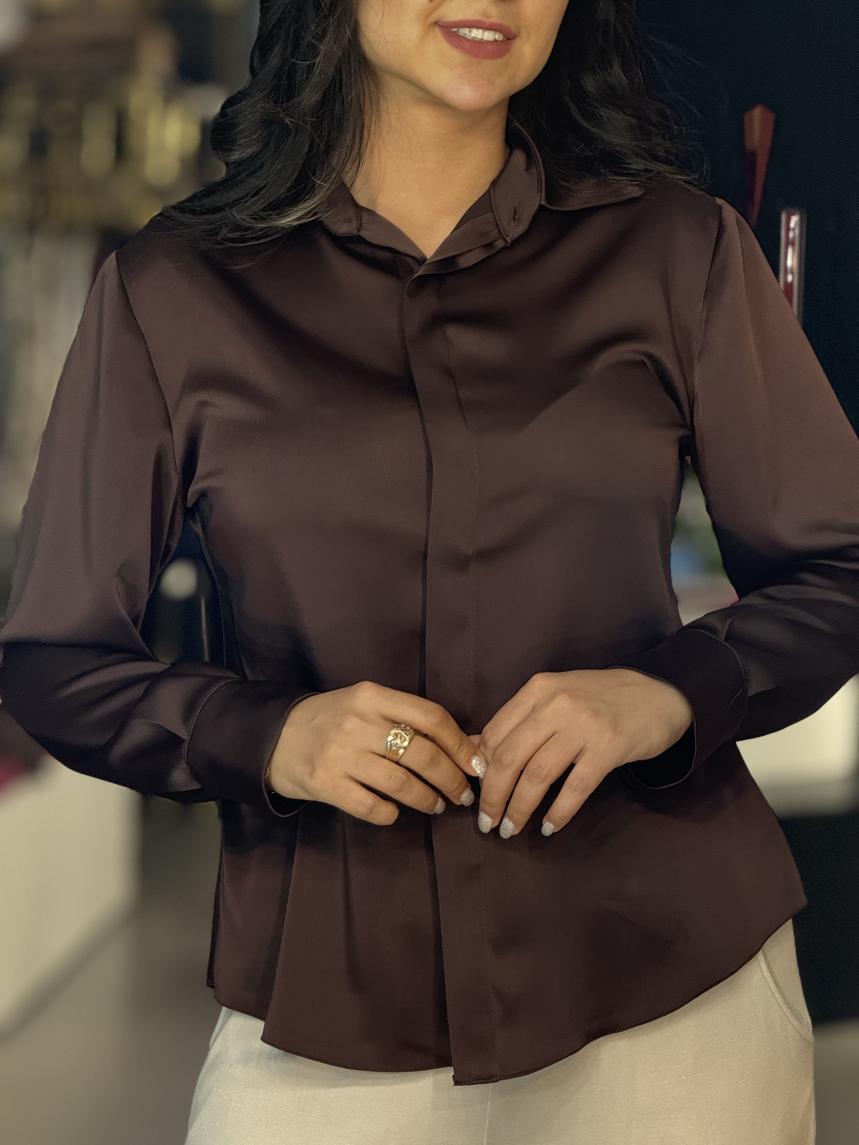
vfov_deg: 16.4
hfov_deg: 12.3
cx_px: 430
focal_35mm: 120
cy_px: 572
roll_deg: -0.4
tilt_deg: -7.2
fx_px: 3970
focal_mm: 15.66
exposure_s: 1/50
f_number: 2.8
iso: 400
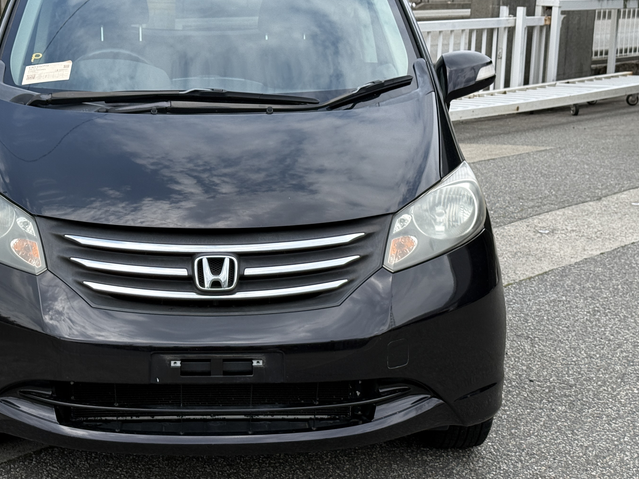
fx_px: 1329
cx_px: 208
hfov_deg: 26.9
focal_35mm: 72
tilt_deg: -9.1
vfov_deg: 20.4
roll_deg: -1.1
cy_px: 193
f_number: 1.78
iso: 80
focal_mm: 6.76
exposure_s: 1/2577
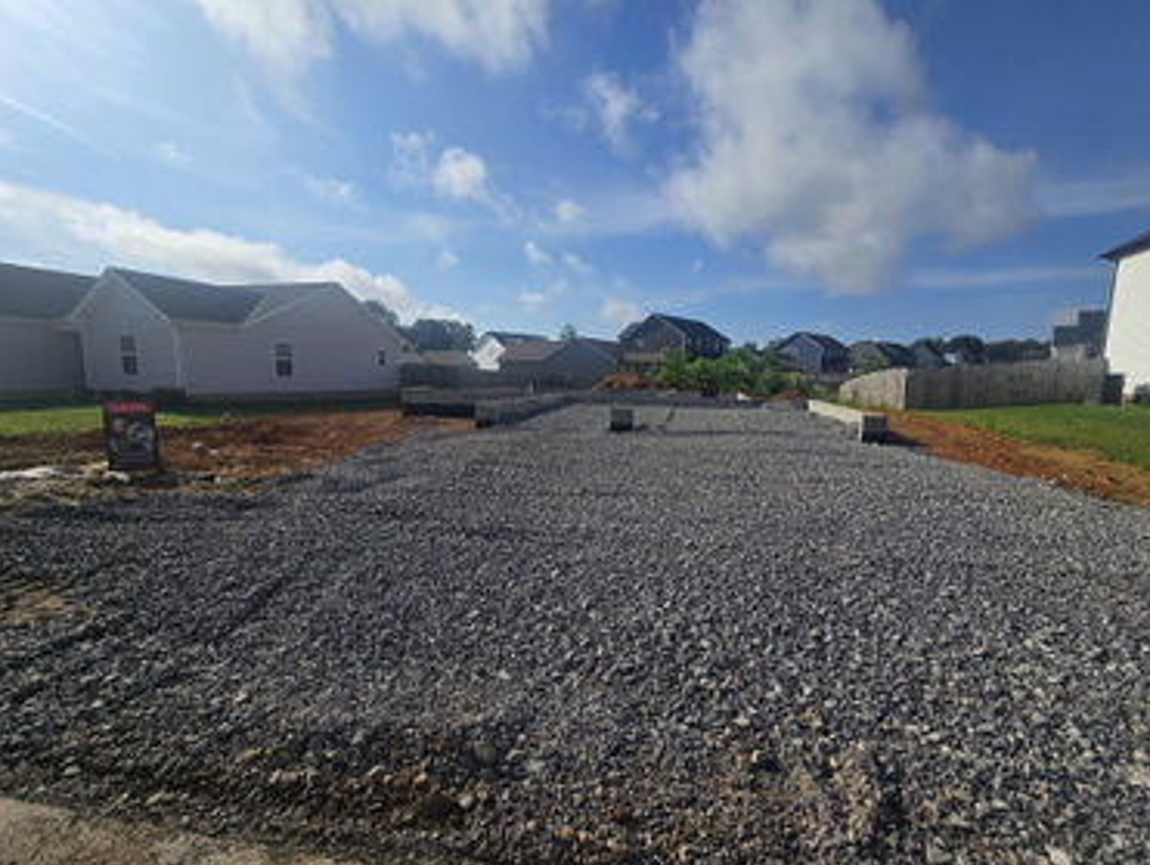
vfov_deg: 85.8
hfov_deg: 101.8
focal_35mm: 14
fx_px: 466
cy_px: 440
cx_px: 617
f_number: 2.2
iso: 50
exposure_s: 1/4385
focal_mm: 2.2
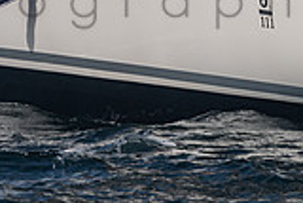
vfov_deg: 0.9
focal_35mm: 1466
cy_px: -141
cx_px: 254
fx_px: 12350
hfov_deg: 1.4
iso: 320
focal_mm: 400
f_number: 6.3
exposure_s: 1/4000
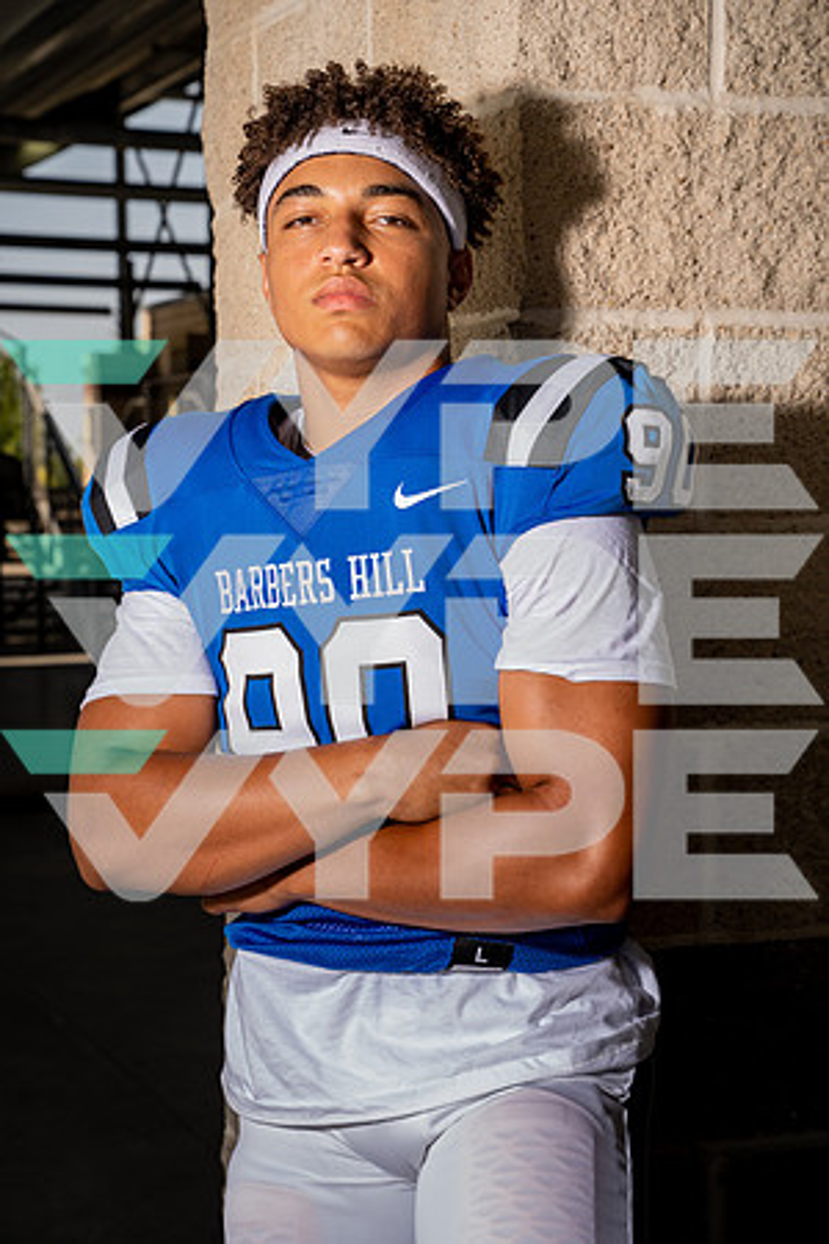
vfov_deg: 28.8
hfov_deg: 19.5
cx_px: 414
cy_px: 622
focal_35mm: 70
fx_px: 2418
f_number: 7.1
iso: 100
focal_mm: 70
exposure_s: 1/250
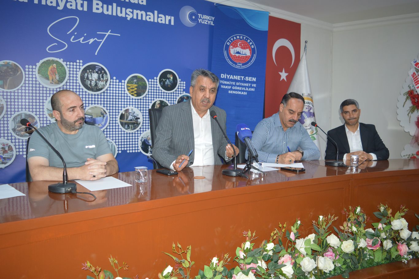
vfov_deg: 47.9
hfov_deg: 67.4
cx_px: 210
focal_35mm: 27
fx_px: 314
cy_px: 140
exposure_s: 1/60
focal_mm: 18
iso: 450
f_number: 3.5
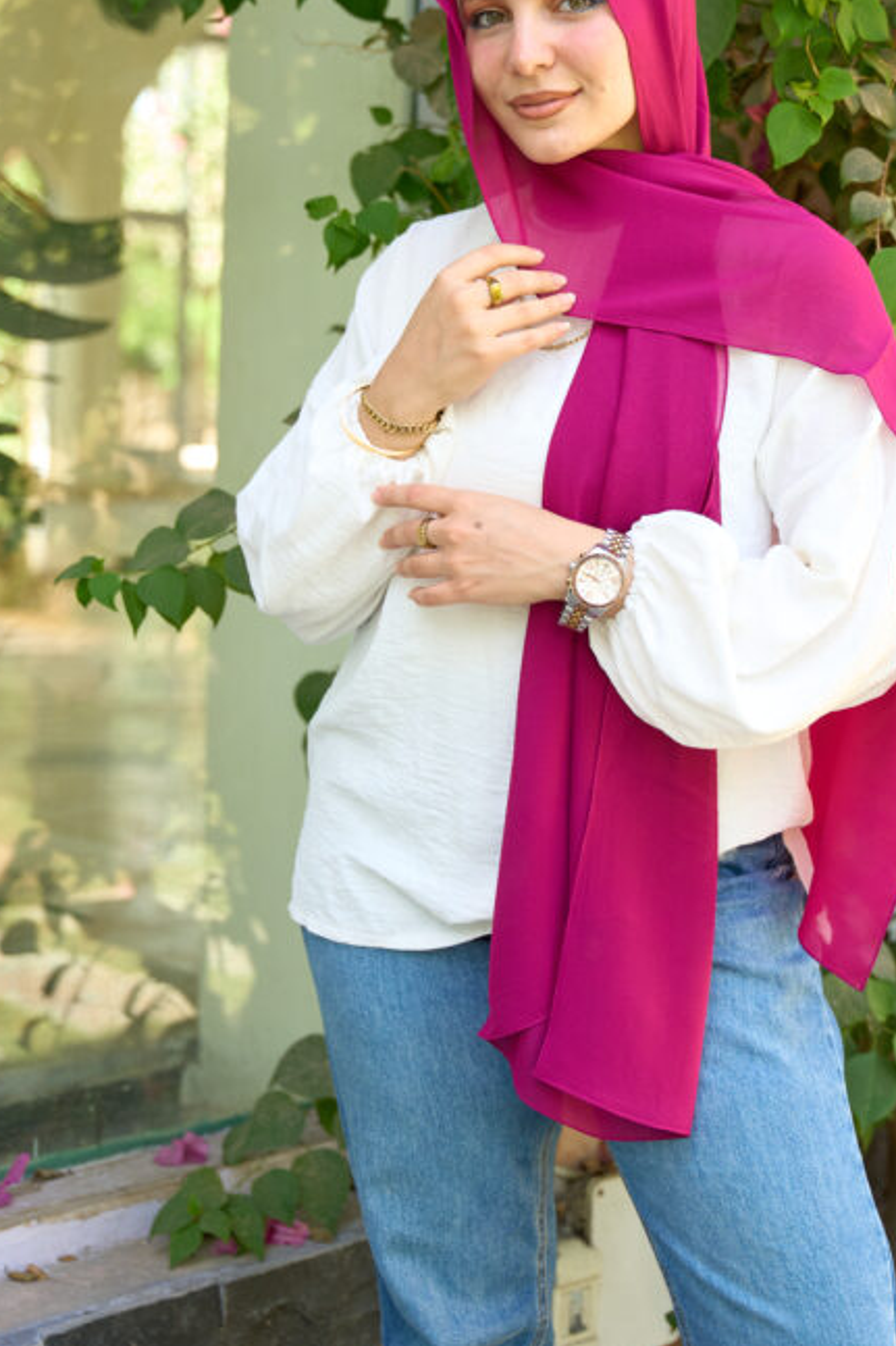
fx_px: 2416
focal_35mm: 65
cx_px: 611
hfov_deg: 20.9
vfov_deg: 30.9
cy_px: 466
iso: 400
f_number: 2.8
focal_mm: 46.5
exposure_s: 1/250
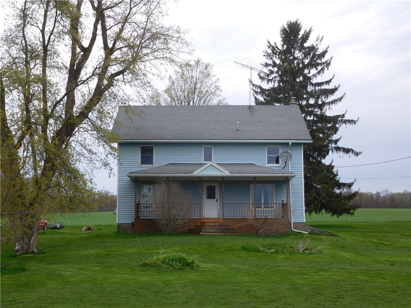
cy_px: 154
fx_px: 594
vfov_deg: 29.1
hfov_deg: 38.2
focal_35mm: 50
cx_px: 206
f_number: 4.1
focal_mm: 8.9
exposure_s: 1/640
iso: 125
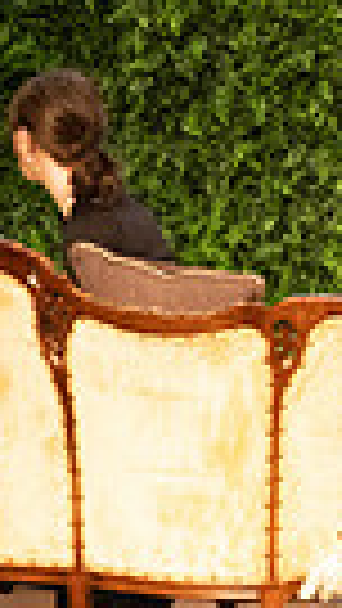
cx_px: 1282
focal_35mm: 1216
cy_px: 405
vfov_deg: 1.8
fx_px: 19592
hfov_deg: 1.0
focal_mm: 270
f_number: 6.3
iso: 8000
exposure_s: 1/160
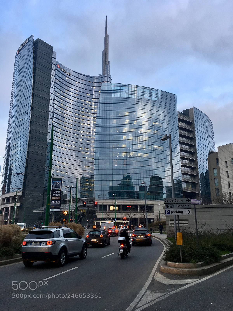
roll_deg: +0.8
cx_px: 116
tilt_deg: +14.6
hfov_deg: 48.2
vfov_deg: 61.7
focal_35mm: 29
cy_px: 156
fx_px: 260
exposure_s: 1/100
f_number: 2.2
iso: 40
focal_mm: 4.15
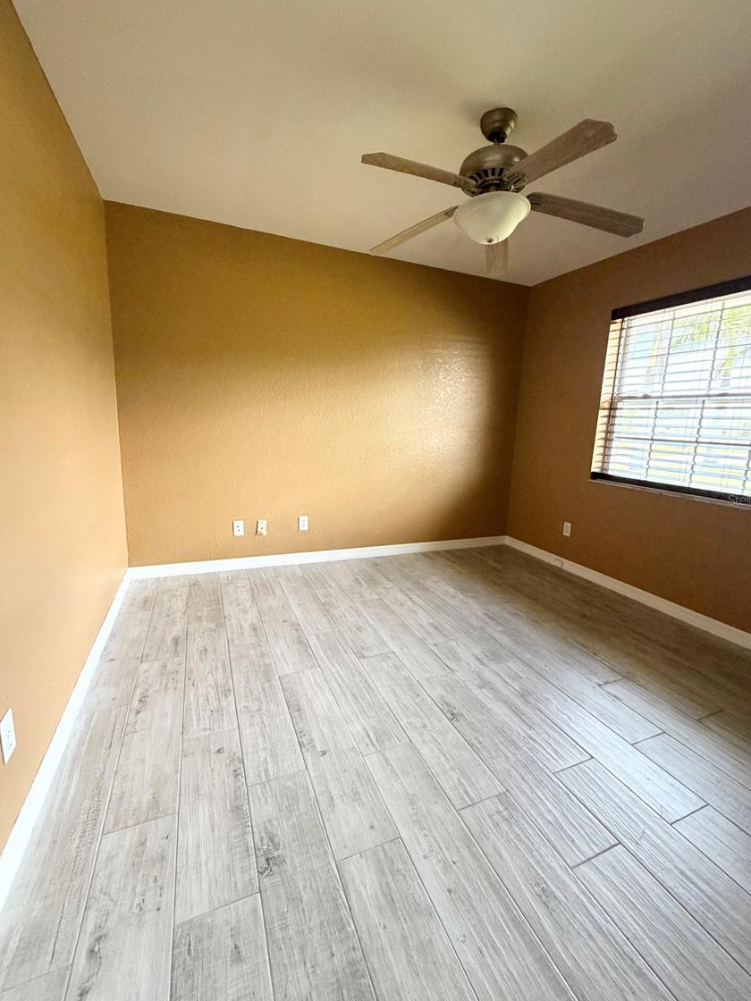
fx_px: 434
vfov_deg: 98.2
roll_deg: -3.3
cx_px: 389
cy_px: 500
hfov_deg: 81.7
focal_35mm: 15
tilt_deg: -10.2
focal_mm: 2.22
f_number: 2.2
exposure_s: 1/109
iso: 320
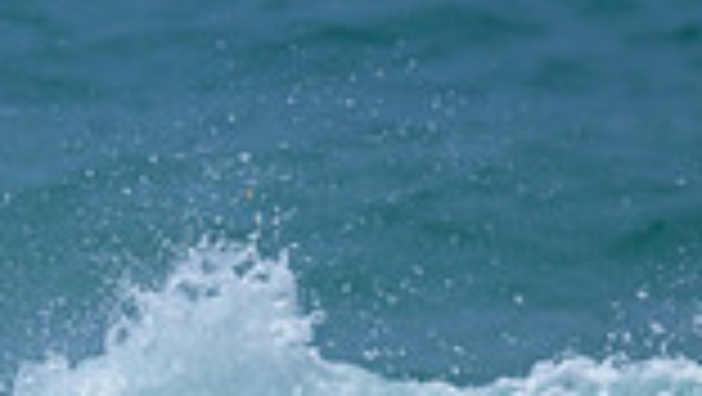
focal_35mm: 4287
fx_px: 79854
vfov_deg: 0.3
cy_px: 660
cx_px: -147
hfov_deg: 0.5
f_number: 6.3
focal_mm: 800
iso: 200
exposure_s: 1/2500
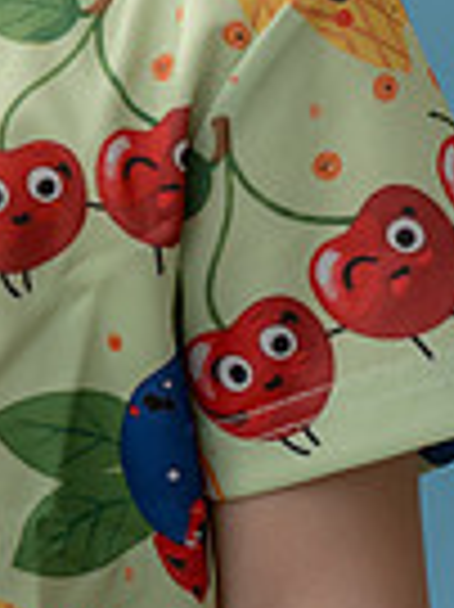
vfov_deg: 7.9
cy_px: -221
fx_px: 4326
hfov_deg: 6.0
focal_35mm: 247
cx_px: -166
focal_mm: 77
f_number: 5.6
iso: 1600
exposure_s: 1/160
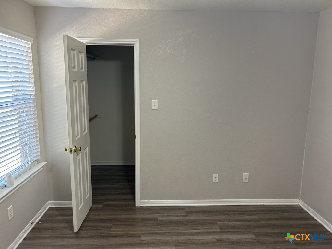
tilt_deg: -7.5
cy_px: 124
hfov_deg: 67.3
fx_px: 249
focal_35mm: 26
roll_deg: -2.9
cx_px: 166
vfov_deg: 53.1
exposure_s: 1/60
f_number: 1.5
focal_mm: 5.7
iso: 100
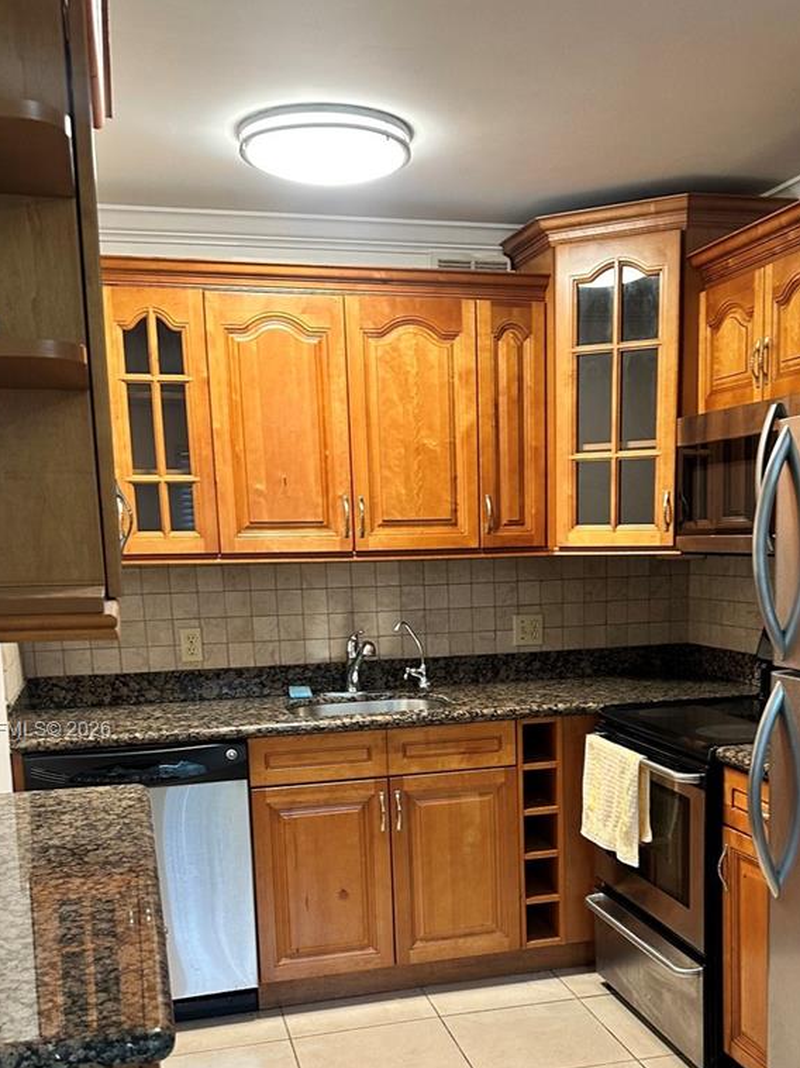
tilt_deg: -11.4
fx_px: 1172
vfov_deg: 48.0
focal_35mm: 38
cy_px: 731
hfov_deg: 37.5
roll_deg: +0.1
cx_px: 485
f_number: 1.78
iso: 160
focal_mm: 6.86
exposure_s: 1/60
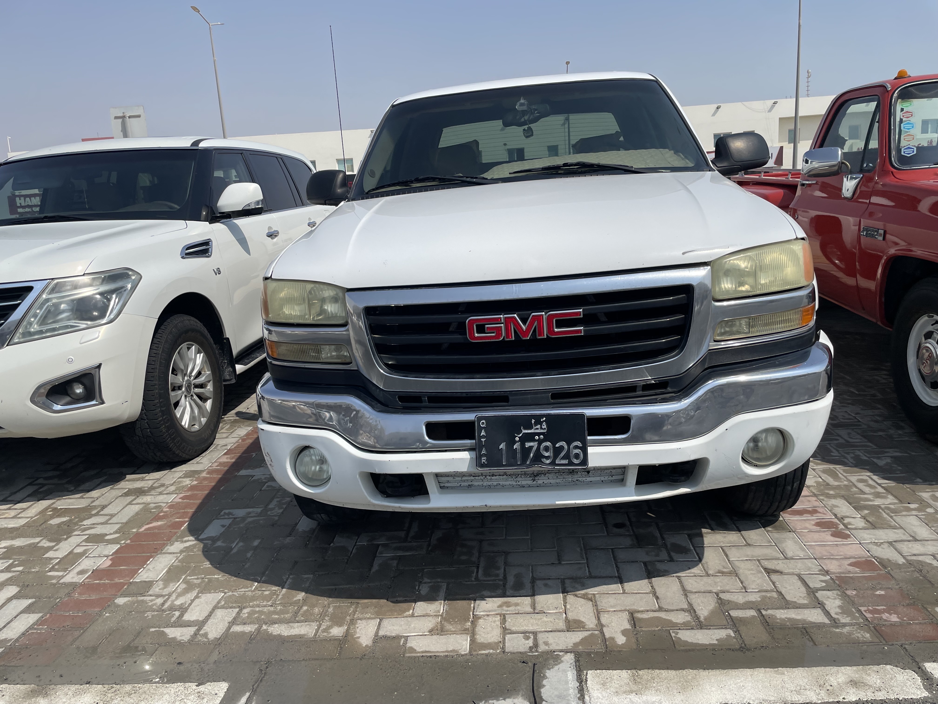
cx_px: 469
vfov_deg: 53.1
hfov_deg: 67.3
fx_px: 705
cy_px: 352
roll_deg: +3.6
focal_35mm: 26
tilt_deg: -8.8
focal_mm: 4.2
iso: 32
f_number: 1.6
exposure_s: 1/6494
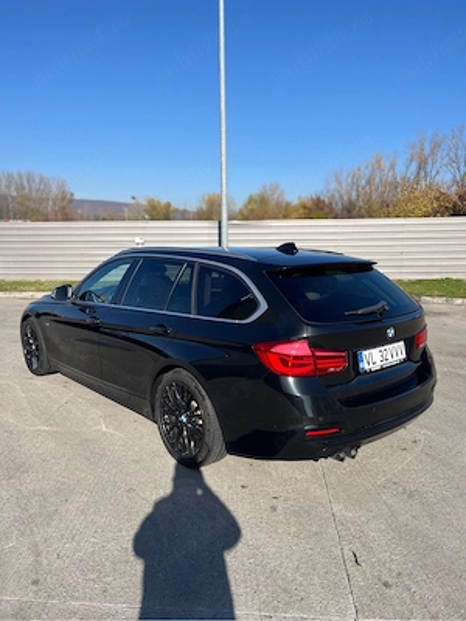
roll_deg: +0.5
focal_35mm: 26
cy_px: 310
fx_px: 467
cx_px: 233
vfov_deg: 67.3
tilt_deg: -10.7
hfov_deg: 53.1
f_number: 1.6
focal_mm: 5.1
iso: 50
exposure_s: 1/3215
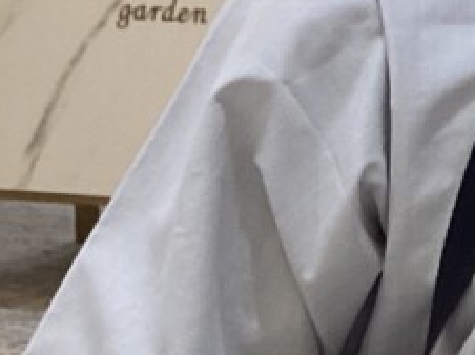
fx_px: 1919
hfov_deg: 11.9
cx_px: 1063
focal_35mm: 140
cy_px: 91
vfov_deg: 10.6
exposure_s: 1/120
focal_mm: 3.3
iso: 80
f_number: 2.4
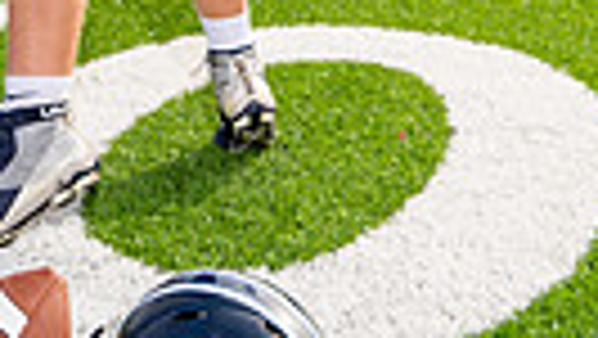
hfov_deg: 24.8
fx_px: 1349
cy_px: -559
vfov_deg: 11.1
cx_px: 171
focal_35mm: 85
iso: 100
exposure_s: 1/250
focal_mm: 24
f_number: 8
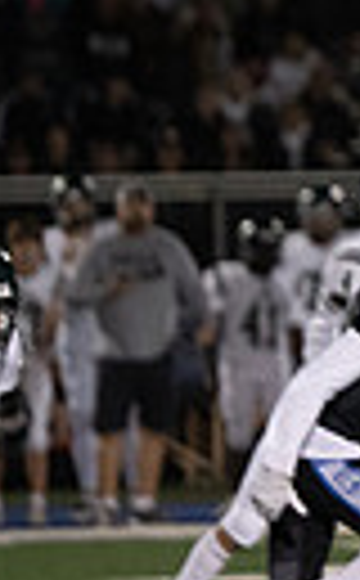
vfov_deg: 3.3
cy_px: 506
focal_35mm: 644
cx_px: 882
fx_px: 10166
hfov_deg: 2.0
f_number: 2.8
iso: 4000
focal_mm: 140
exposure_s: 1/1000
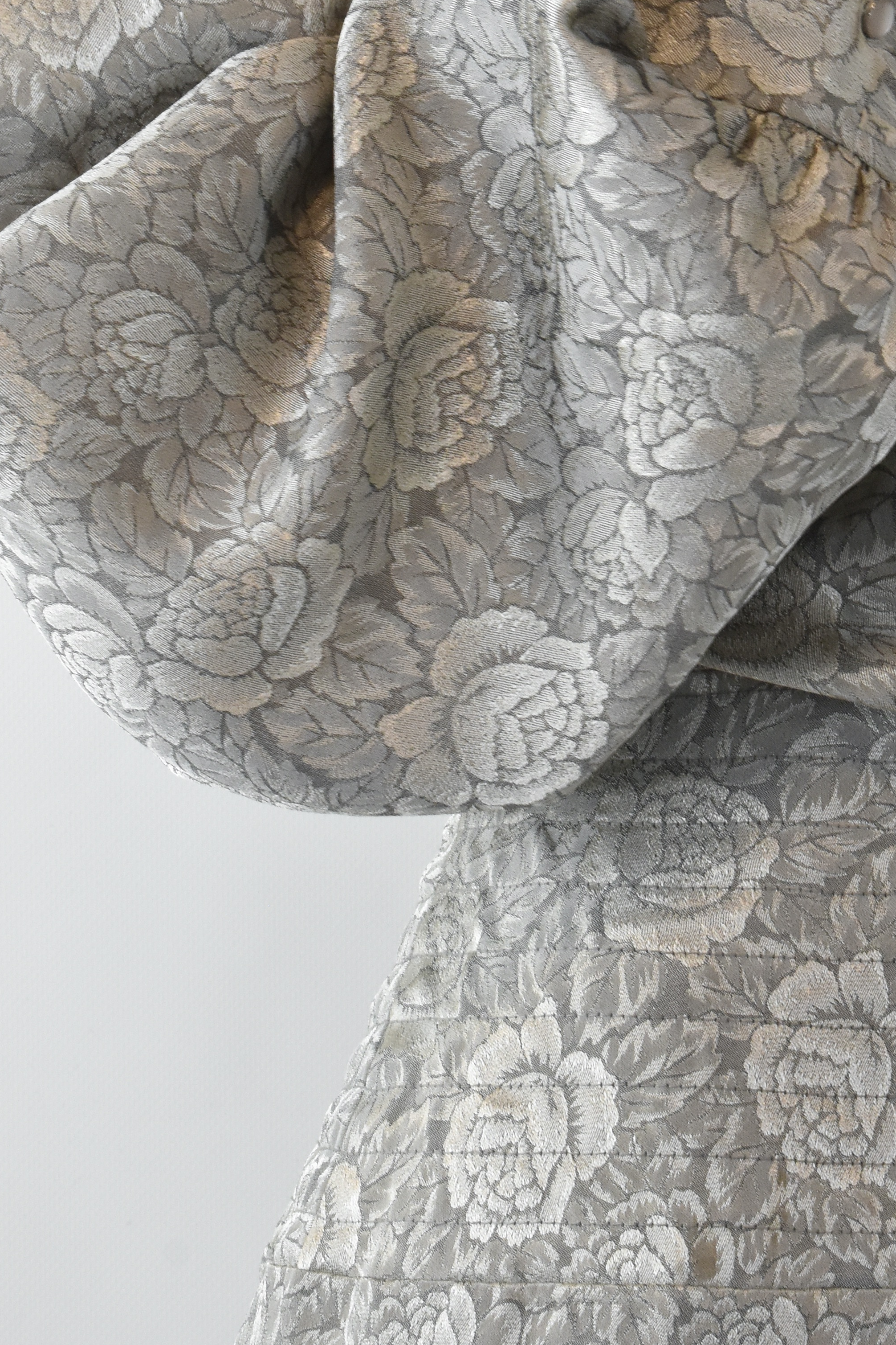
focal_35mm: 164
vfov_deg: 12.4
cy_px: 133
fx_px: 6122
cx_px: 702
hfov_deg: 8.4
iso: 1000
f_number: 13
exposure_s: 1/50
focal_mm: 55
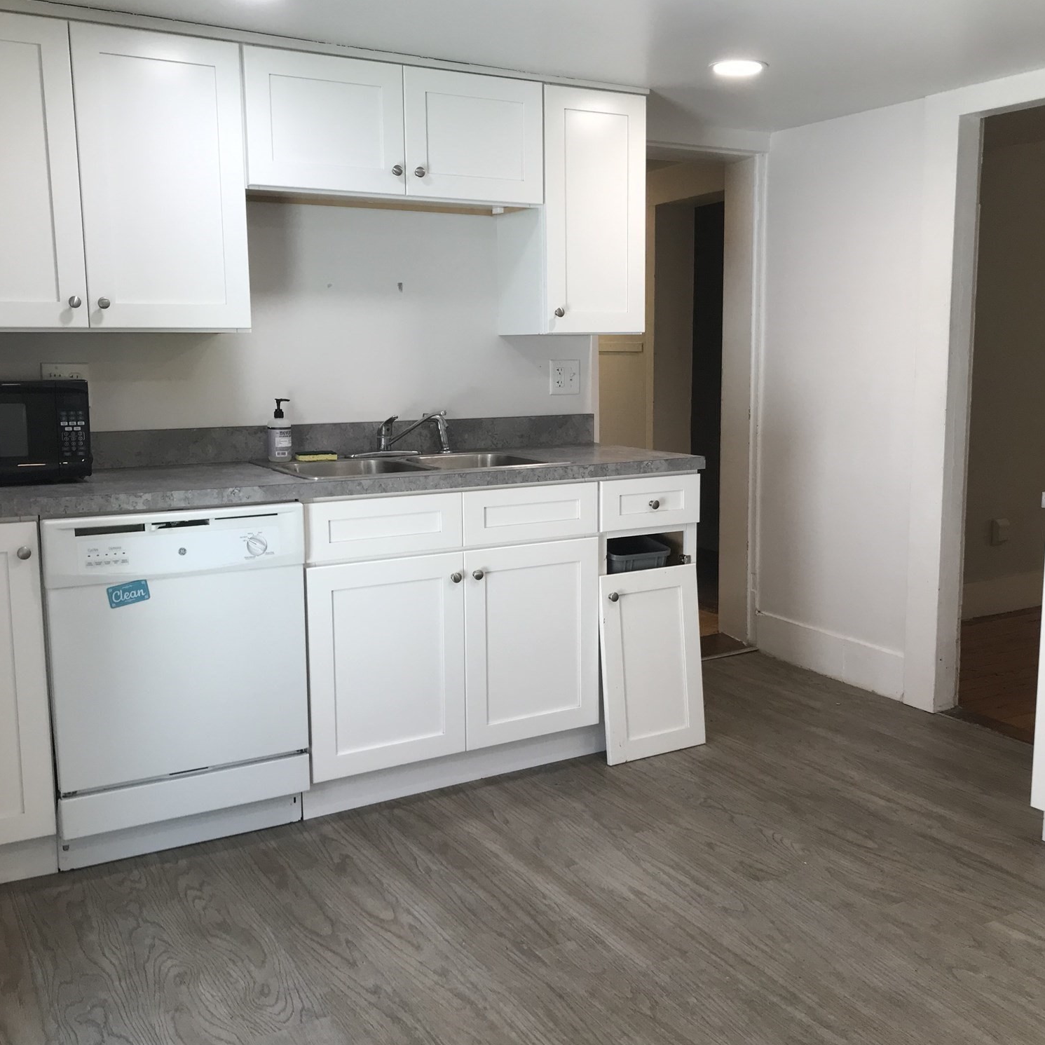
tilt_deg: -8.8
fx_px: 1161
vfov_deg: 48.4
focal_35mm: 34
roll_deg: +0.0
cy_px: 532
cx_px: 570
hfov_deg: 48.4
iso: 40
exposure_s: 1/120
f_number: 1.8
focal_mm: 3.99
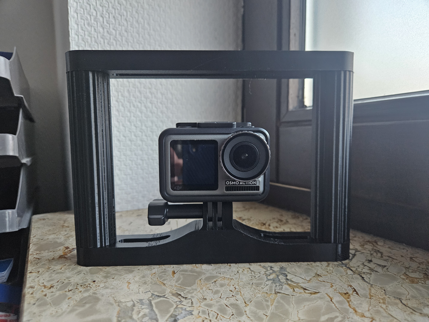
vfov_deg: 58.9
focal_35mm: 23
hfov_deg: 73.9
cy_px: 161
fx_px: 285
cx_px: 214
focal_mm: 5.4
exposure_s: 1/100
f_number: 1.8
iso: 1000
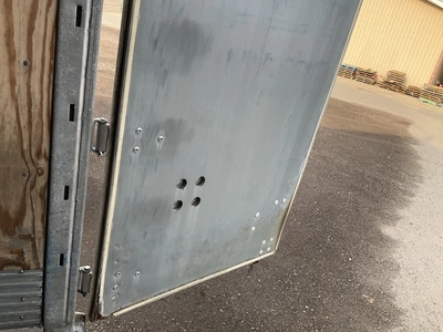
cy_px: 166
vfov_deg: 48.2
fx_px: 371
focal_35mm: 29
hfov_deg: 61.7
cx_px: 222
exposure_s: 1/164
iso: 20
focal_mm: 3
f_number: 1.8
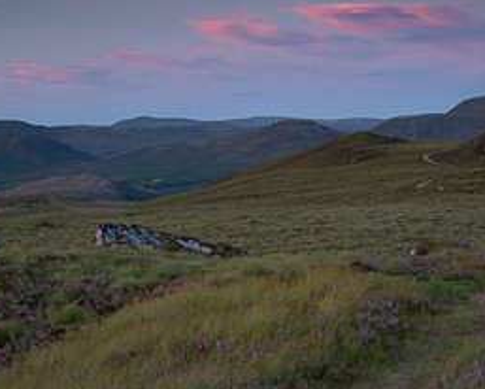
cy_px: 97
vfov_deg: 20.6
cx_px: 342
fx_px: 1063
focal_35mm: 74
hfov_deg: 25.5
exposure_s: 1/200
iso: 500
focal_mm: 35
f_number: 2.8
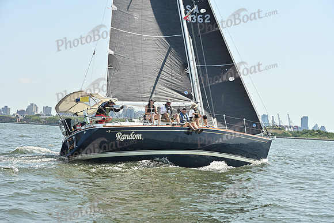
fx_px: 650
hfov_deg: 28.8
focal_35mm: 70
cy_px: 112
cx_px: 167
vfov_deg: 19.5
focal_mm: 70
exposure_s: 1/1250
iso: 320
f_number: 7.1
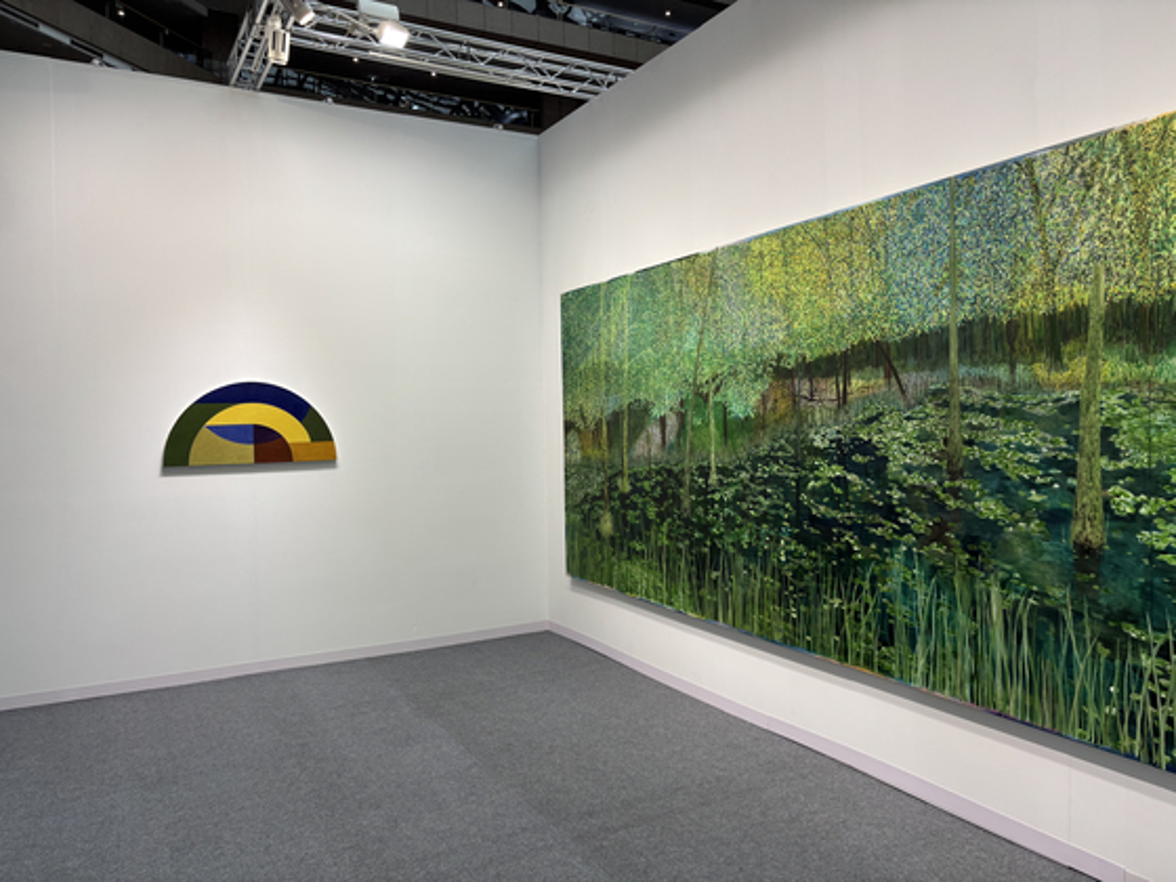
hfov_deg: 67.3
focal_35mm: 26
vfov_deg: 53.1
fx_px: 883
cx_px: 588
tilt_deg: -1.0
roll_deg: +0.3
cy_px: 441
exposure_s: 1/178
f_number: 1.6
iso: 40
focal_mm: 5.96
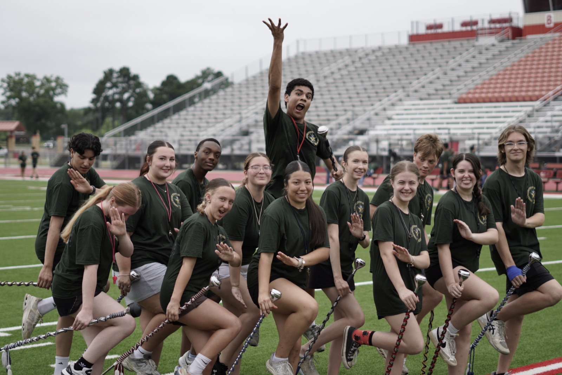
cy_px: 188
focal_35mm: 75
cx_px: 281
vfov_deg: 18.2
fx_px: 1172
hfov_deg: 27.0
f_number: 1.8
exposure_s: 1/1250
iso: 100
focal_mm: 50
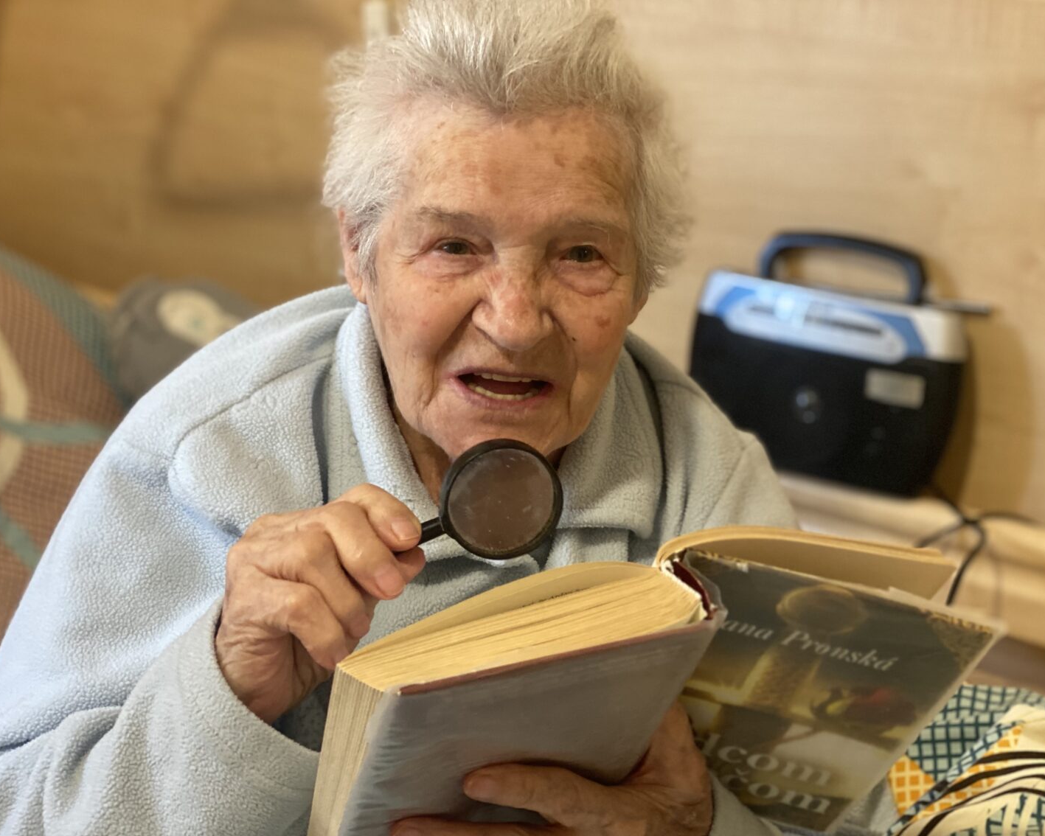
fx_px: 1701
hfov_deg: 34.1
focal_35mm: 55
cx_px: 548
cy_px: 423
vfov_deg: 27.6
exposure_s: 1/40
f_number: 2
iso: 200
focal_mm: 6
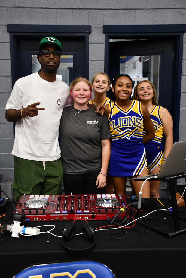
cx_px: 93
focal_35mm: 45
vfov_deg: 43.6
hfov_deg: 29.9
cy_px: 139
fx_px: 349
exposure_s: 1/125
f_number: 4
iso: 1800
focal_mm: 30
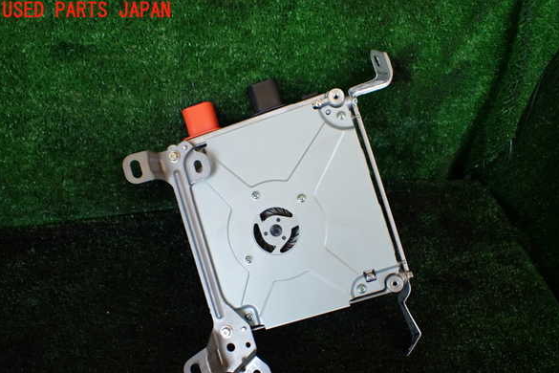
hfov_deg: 58.7
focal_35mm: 32
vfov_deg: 41.0
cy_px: 214
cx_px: 284
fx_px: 497
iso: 250
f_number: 2.3
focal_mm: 5.4
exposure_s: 1/125
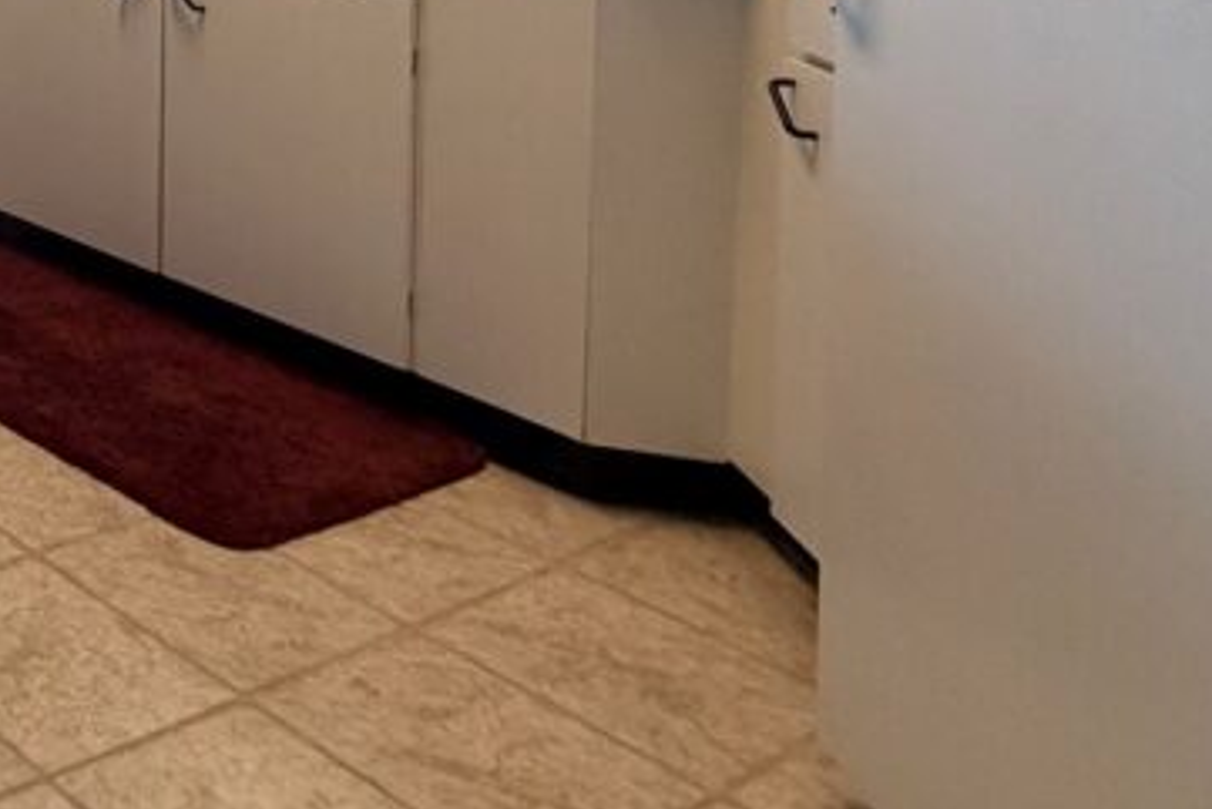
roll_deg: +0.5
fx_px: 1448
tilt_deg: -2.6
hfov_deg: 30.2
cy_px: -208
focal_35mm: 43
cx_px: -529
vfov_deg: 26.9
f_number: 2.2
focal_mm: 2.22
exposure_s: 1/120
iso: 200
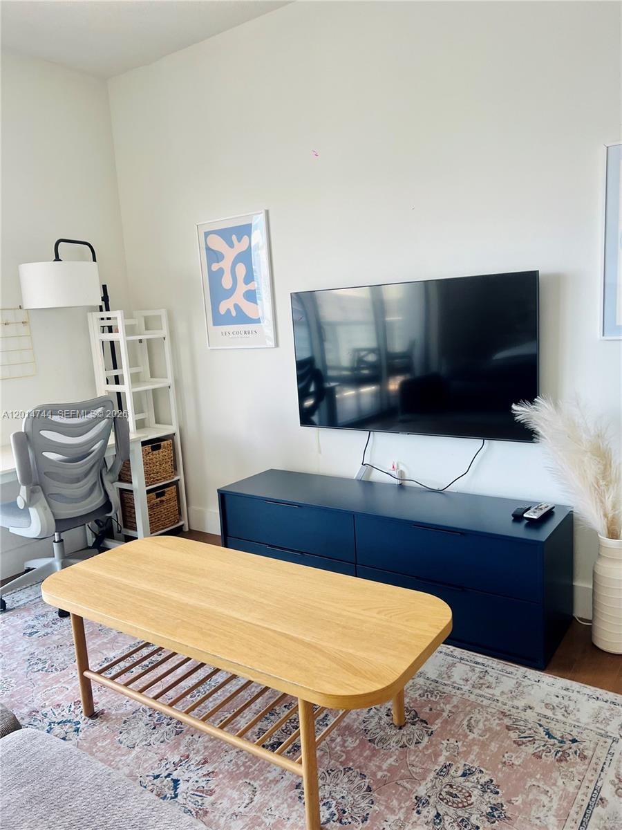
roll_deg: +5.2
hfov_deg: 53.1
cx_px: 311
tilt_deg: -7.7
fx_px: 623
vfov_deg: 67.3
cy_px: 415
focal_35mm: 26
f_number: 1.5
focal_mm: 5.7
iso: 100
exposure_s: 1/121
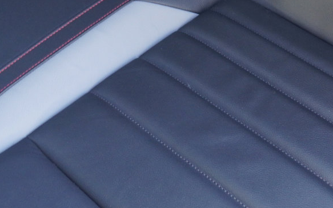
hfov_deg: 24.5
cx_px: 236
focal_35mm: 84
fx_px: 762
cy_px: -155
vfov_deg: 14.0
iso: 500
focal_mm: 16
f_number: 3.5
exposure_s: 1/30
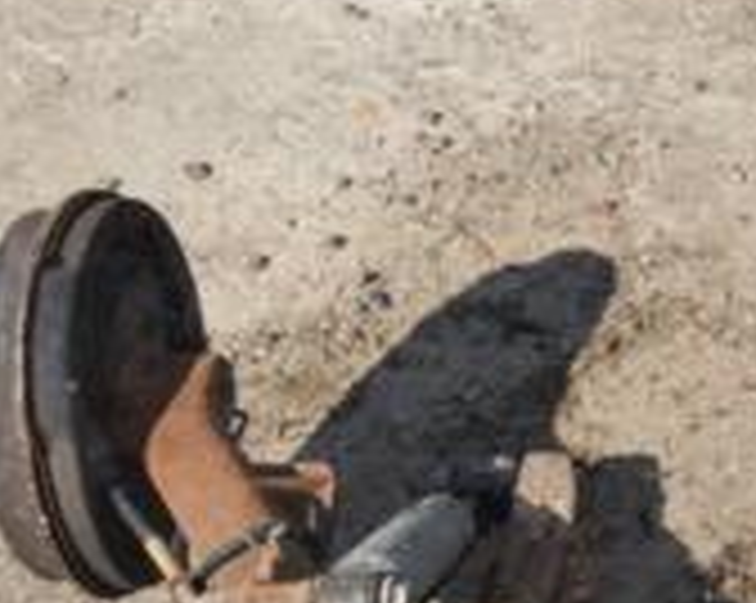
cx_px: 1125
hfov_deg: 12.2
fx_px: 3375
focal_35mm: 151
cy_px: 472
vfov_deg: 10.2
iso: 800
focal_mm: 30
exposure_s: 1/200
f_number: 29
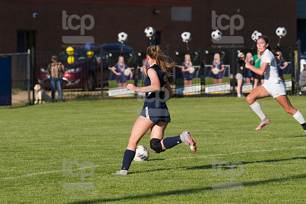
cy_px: 102
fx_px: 2294
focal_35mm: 270
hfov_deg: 7.6
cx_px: 153
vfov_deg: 5.1
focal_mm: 180
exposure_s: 1/1600
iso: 250
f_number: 5.6
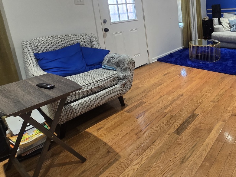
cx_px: 196
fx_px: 164
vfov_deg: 53.3
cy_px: 37
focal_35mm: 24
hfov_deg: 63.8
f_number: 2.2
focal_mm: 2.2
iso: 250
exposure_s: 1/60
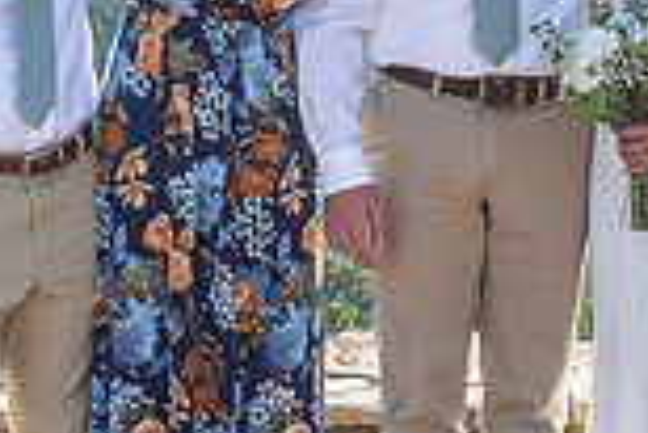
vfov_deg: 10.8
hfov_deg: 16.2
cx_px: 489
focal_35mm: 126
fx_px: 2270
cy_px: -55
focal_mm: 29
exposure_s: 1/400
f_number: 3.5
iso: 125
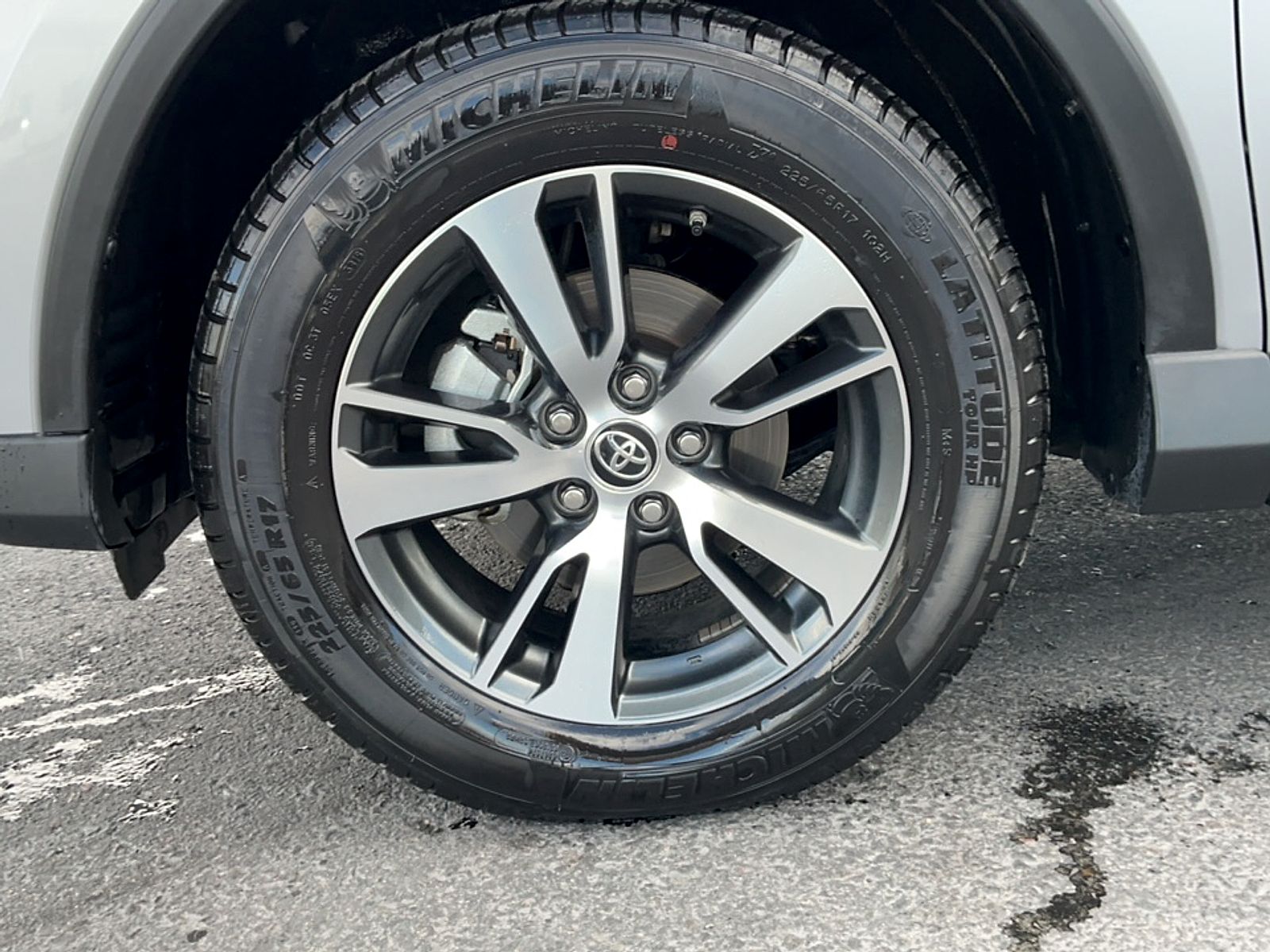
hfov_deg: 60.0
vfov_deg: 46.8
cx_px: 635
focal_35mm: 30
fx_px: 1101
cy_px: 476
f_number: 1.8
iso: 25
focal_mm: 3
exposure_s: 1/120
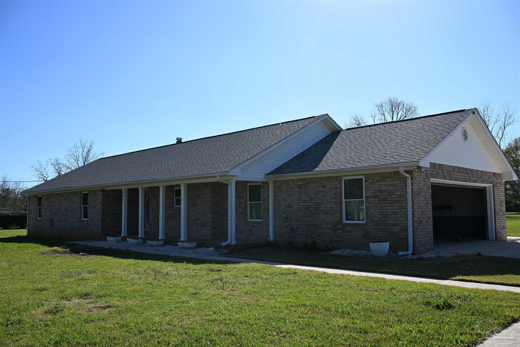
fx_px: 448
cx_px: 260
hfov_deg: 60.3
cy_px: 174
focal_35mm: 31
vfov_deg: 42.3
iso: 125
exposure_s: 1/320
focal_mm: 31
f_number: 9
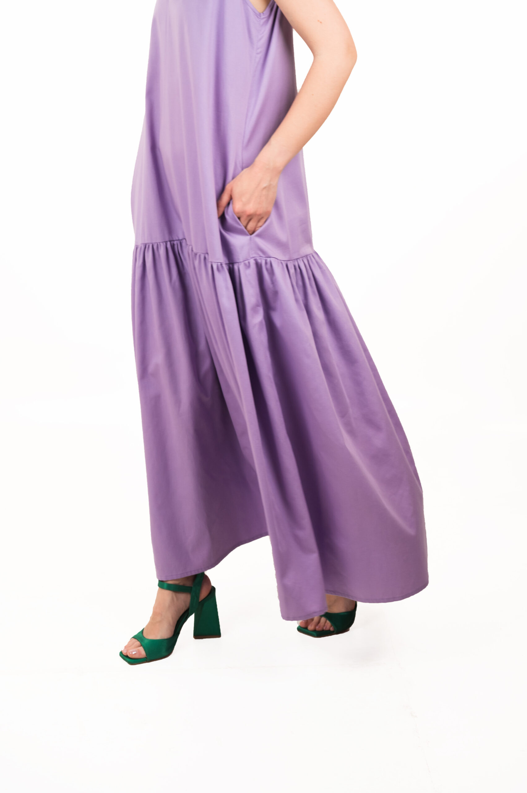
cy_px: 396
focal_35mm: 57
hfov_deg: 23.7
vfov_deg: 35.1
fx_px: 1253
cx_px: 264
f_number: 4
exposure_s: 1/160
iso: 640
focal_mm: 57
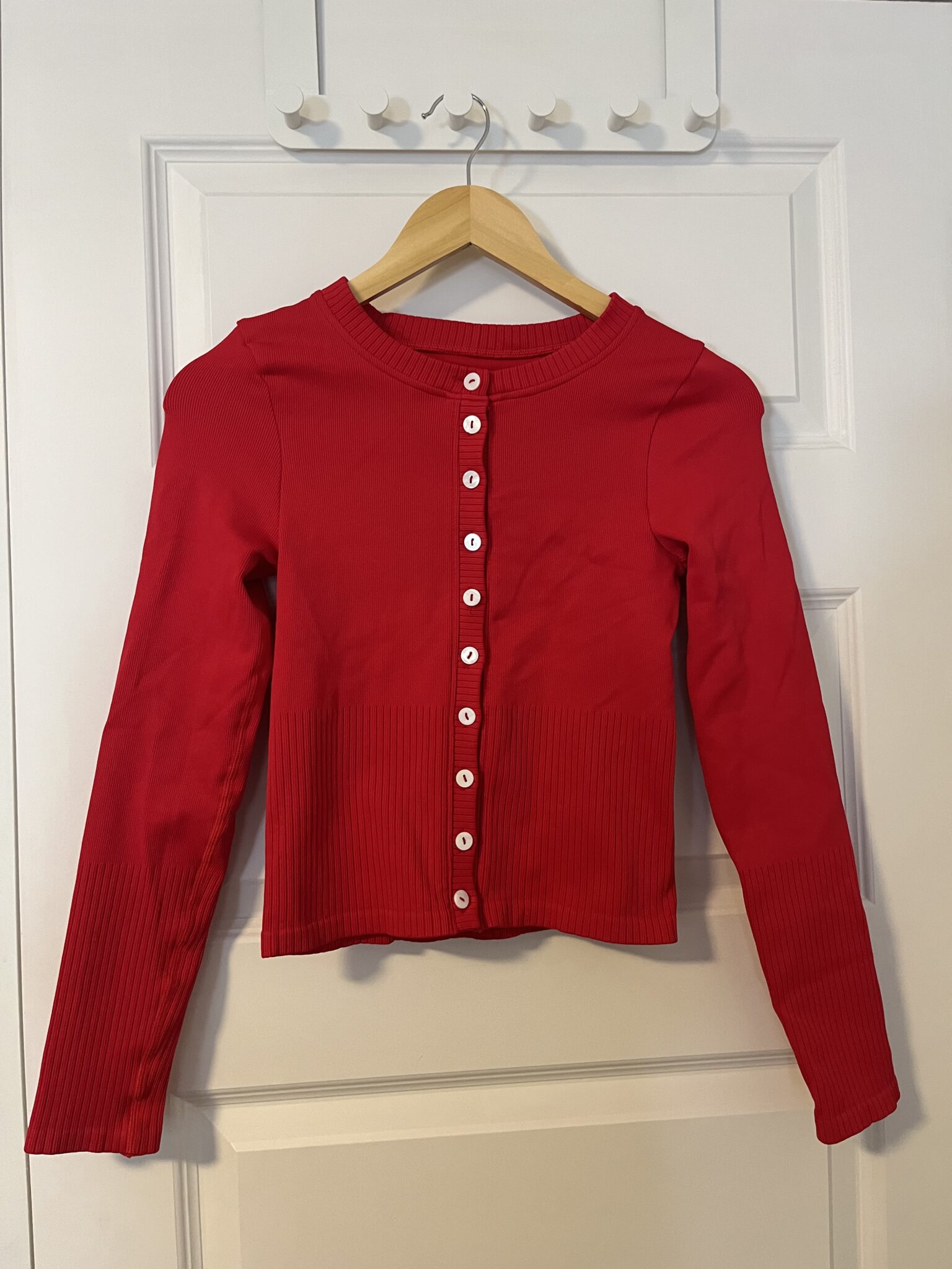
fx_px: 953
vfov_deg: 67.3
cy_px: 634
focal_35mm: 26
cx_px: 476
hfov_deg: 53.1
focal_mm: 5.1
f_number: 1.6
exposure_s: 1/60
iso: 250
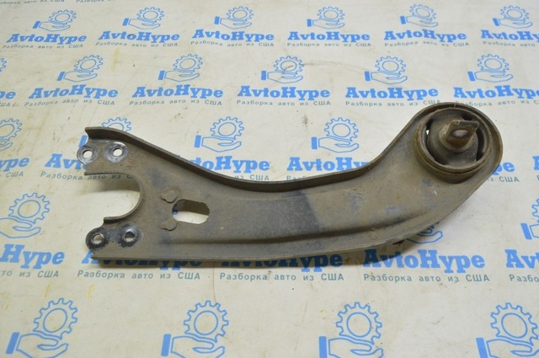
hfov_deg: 67.4
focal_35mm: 27
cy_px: 179
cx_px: 270
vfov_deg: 47.8
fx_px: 404
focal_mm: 18
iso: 400
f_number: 5.6
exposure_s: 1/20
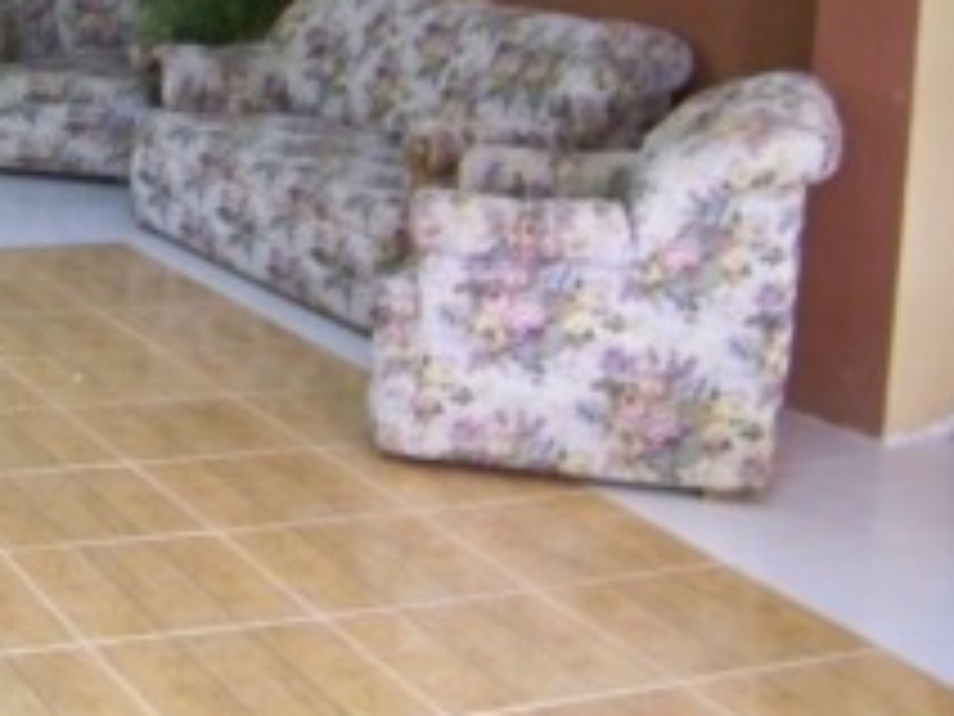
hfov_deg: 24.7
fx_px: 2095
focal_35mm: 76
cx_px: 45
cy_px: -18
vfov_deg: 18.8
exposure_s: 1/20
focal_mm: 5.85
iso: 400
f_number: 2.8
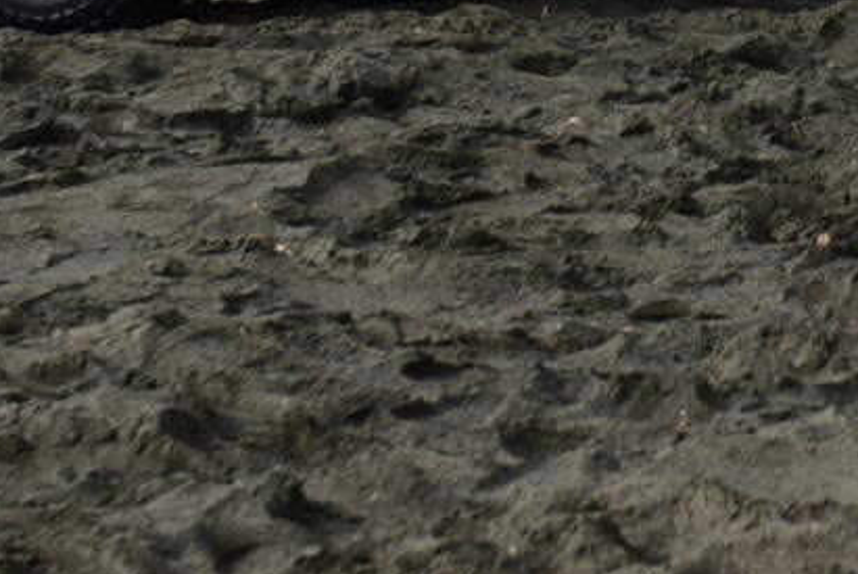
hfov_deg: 8.1
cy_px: -504
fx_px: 5941
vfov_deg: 5.4
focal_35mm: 249
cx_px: 1192
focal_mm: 40
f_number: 5
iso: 100
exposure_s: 1/800
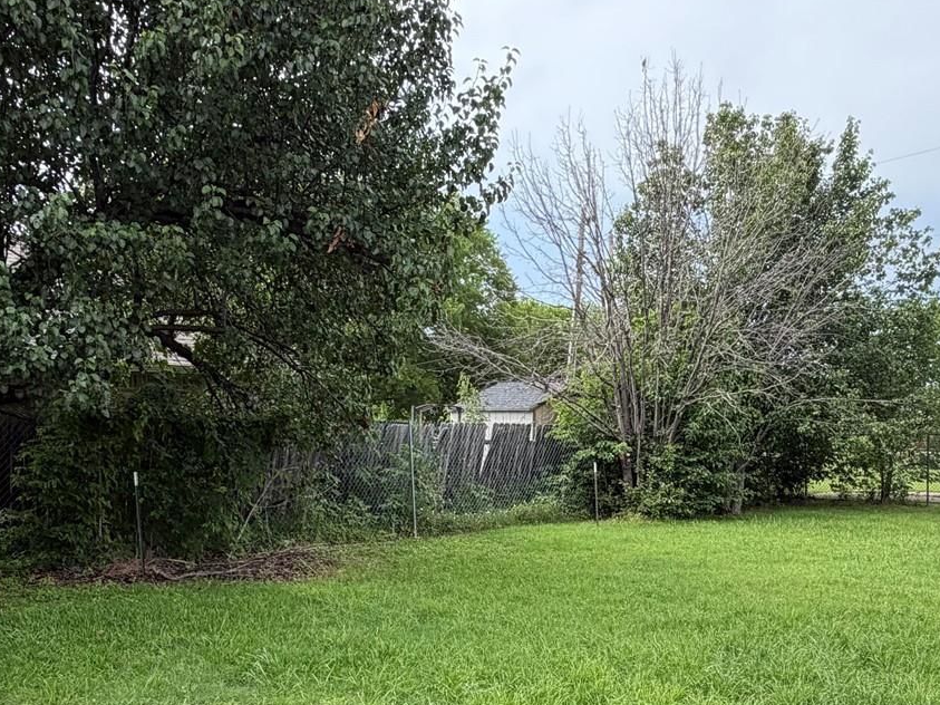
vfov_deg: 39.9
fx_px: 923
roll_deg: -0.8
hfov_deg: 54.0
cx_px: 471
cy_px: 577
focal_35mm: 34
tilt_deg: -8.8
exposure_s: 1/602
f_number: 2.2
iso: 40
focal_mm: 2.22
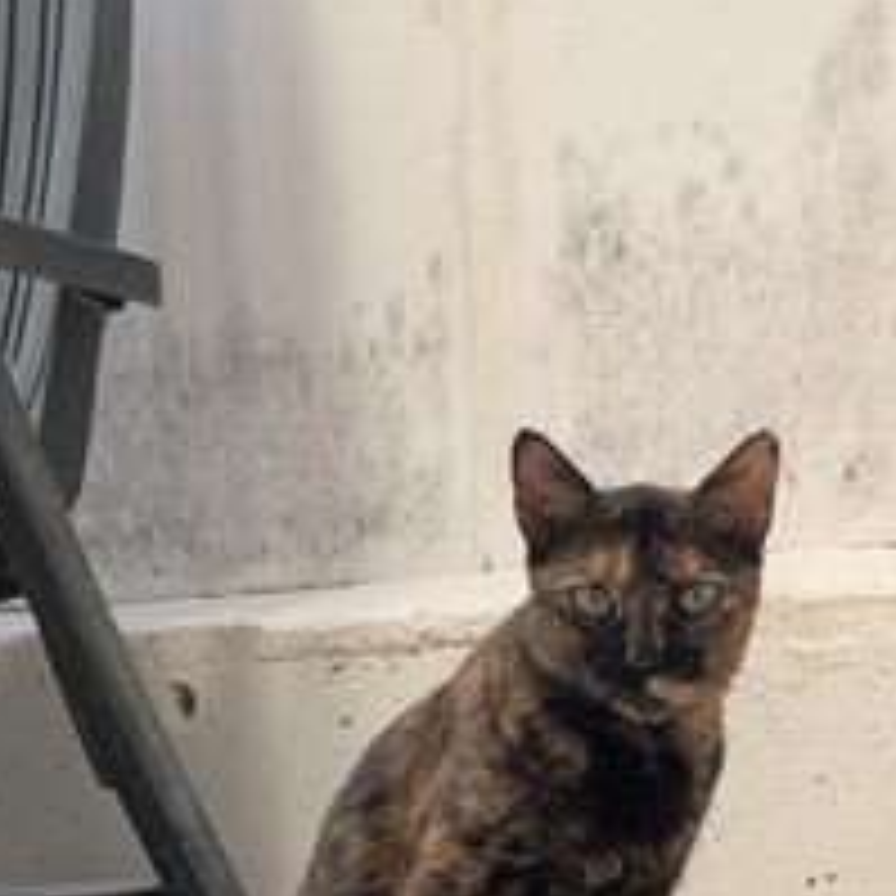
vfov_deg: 19.6
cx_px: 507
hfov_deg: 19.9
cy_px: 806
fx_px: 2548
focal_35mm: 87
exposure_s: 1/224
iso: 21
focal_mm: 6.9
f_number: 1.68
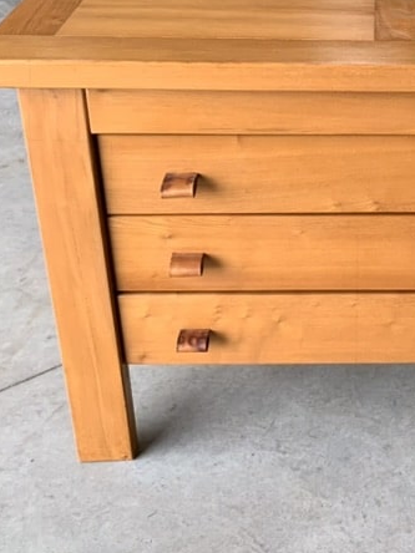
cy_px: 138
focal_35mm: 60
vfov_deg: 31.6
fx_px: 959
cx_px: 431
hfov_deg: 23.2
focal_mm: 4.25
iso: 80
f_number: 1.8
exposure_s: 1/121
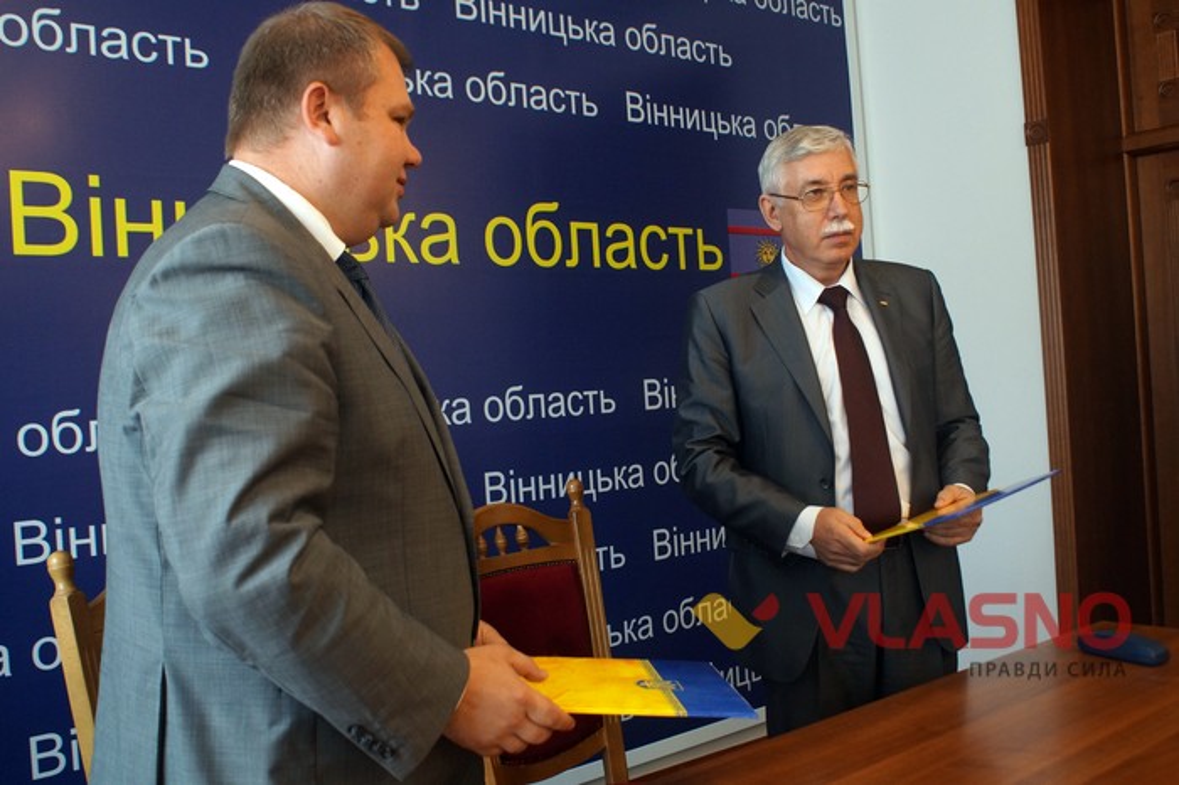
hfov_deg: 49.6
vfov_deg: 34.2
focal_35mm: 39
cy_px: 392
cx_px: 590
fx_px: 1277
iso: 1000
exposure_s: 1/60
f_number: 4.5
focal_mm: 26
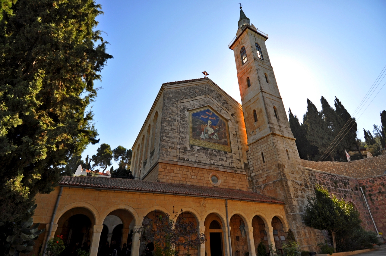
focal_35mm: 18
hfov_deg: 90.1
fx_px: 193
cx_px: 193
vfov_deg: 67.2
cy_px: 128
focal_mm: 12
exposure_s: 1/640
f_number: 4.5
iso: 200
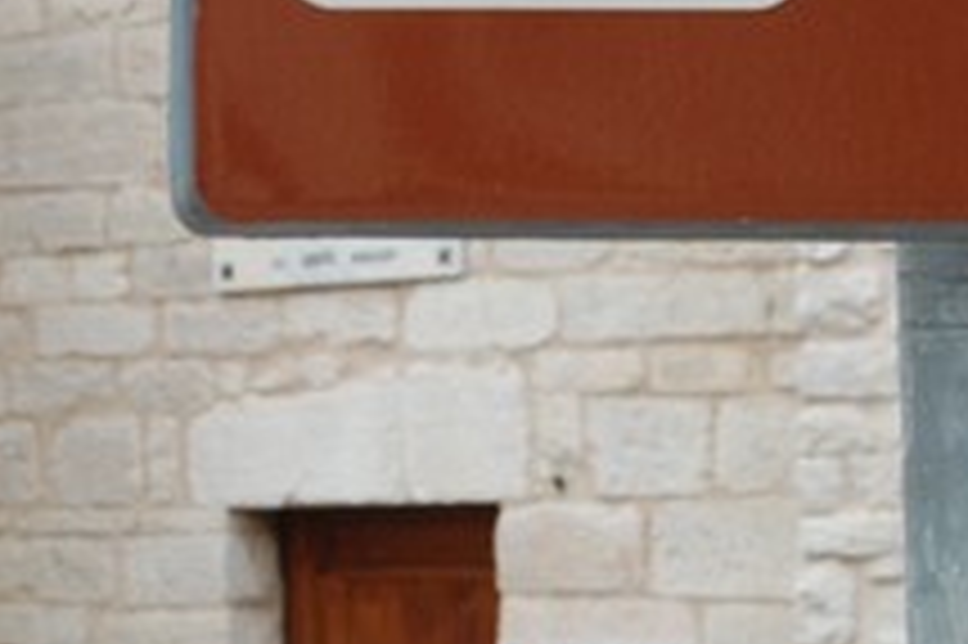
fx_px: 3950
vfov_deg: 9.3
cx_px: 459
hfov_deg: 14.0
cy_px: 329
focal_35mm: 147
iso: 200
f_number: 7.1
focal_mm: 28
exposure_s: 1/200
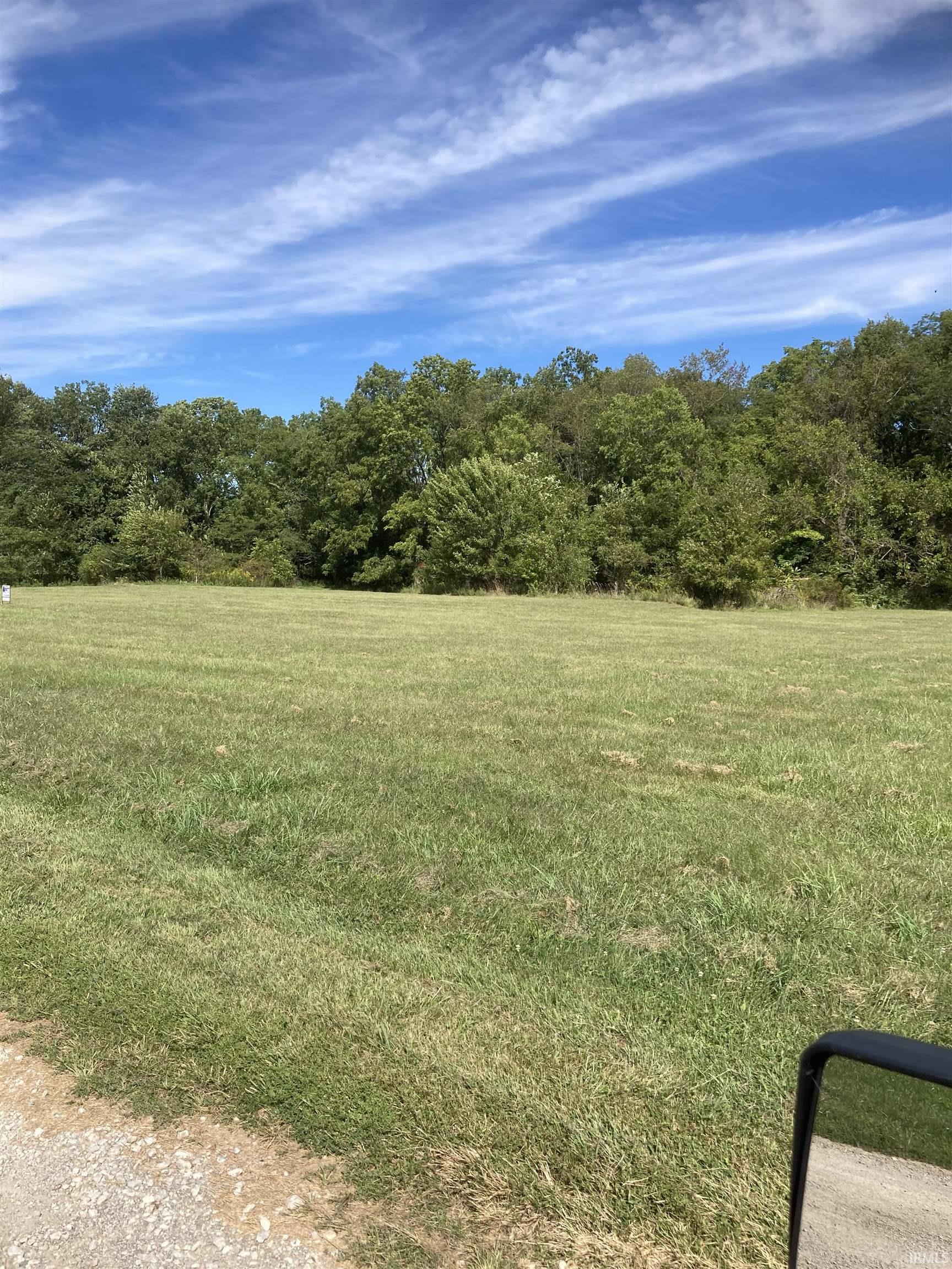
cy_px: 634
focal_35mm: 28
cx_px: 476
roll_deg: +0.2
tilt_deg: -5.0
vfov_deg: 63.4
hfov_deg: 49.7
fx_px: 1027
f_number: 1.8
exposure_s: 1/1799
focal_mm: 3.99
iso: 20
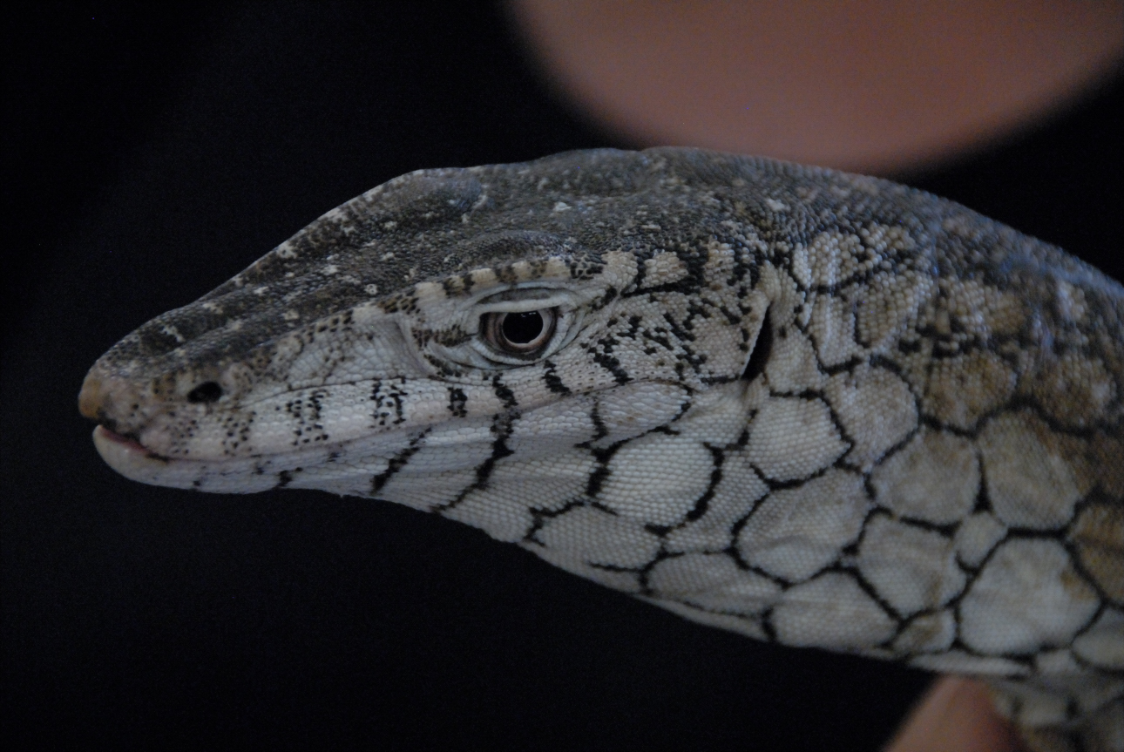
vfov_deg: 4.6
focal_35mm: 300
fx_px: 9376
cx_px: 562
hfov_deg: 6.9
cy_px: 376
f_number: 5.6
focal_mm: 200
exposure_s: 1/90
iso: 1600
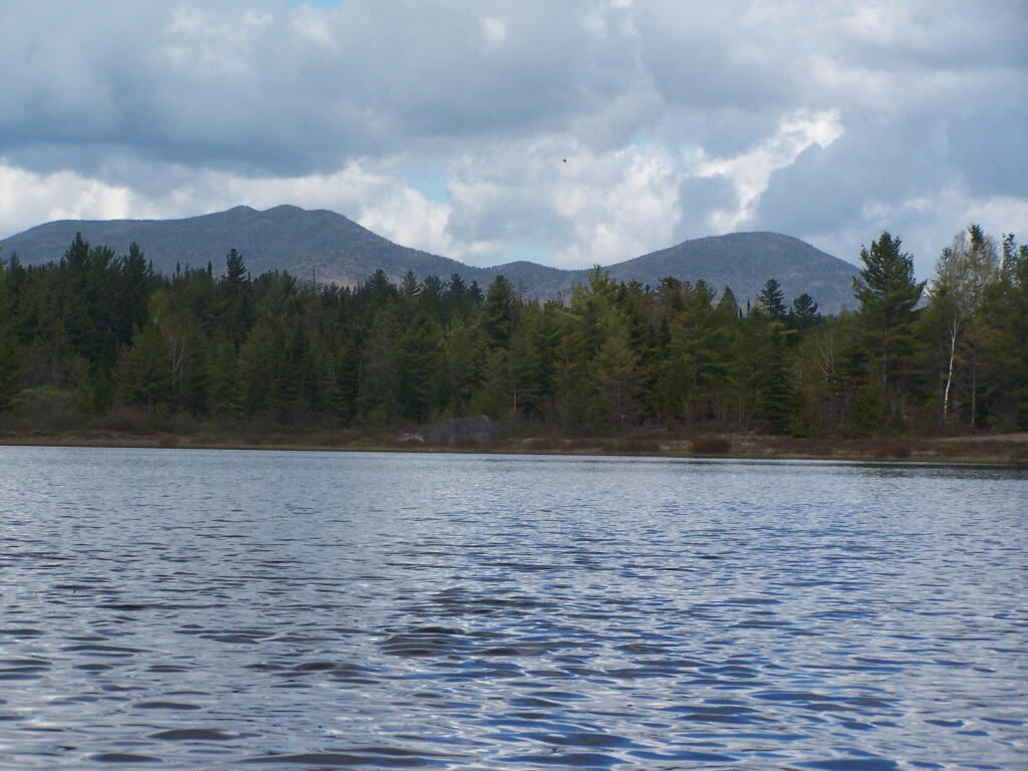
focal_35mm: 128
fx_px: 3801
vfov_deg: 11.6
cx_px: 514
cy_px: 386
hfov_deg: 15.4
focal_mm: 21.2
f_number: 4.5
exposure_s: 1/640
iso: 80
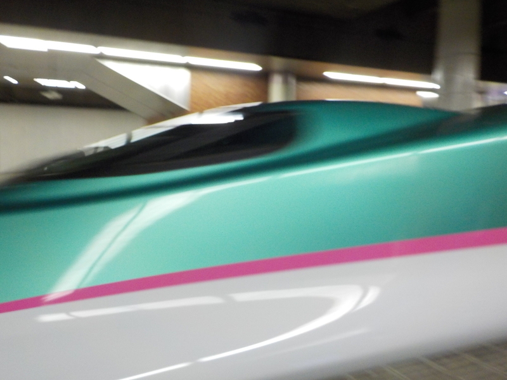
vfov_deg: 46.8
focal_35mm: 30
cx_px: 254
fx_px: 439
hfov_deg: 60.0
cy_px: 190
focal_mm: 4.1
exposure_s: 1/25
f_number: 3.3
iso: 400
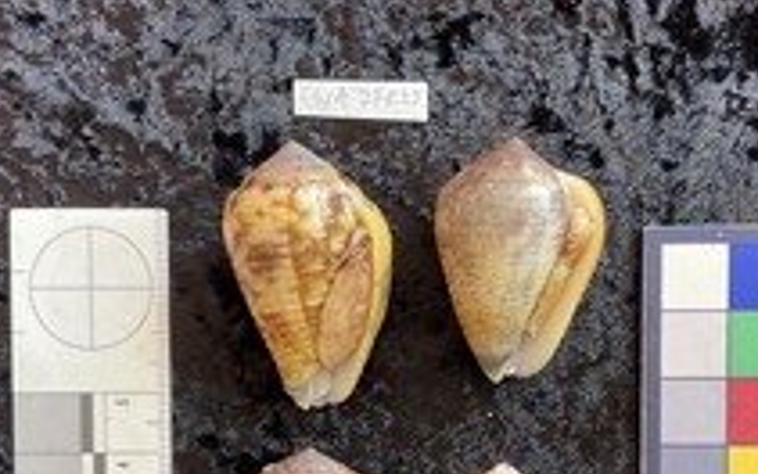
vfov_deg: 24.5
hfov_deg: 39.4
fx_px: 1054
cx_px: 463
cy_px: 440
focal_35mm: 51
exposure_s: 1/120
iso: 64
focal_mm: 3
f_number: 1.8
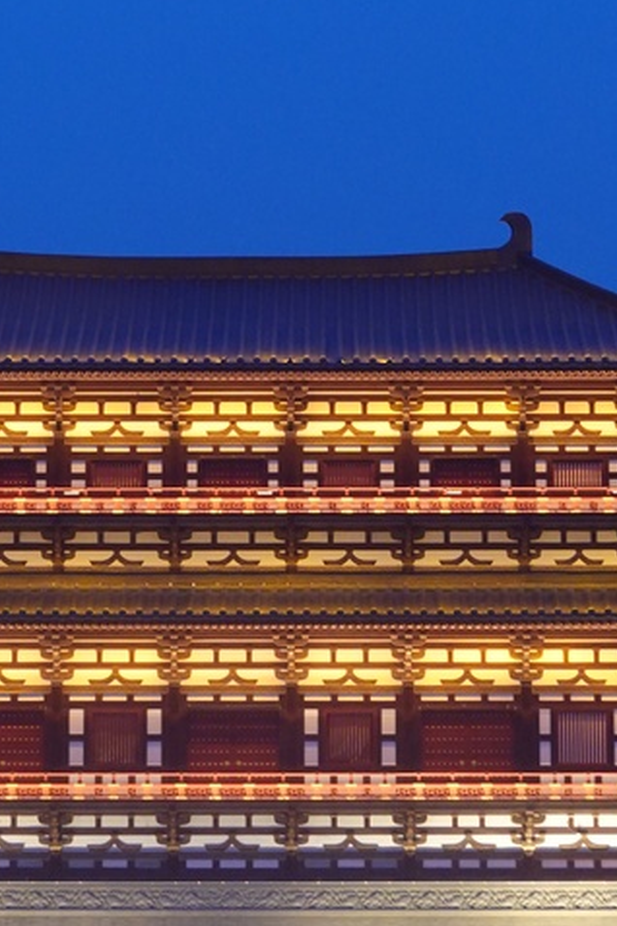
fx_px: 5373
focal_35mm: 209
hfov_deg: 6.6
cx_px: 248
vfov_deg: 9.8
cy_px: 60
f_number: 4
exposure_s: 1/13
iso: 800
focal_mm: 30.26
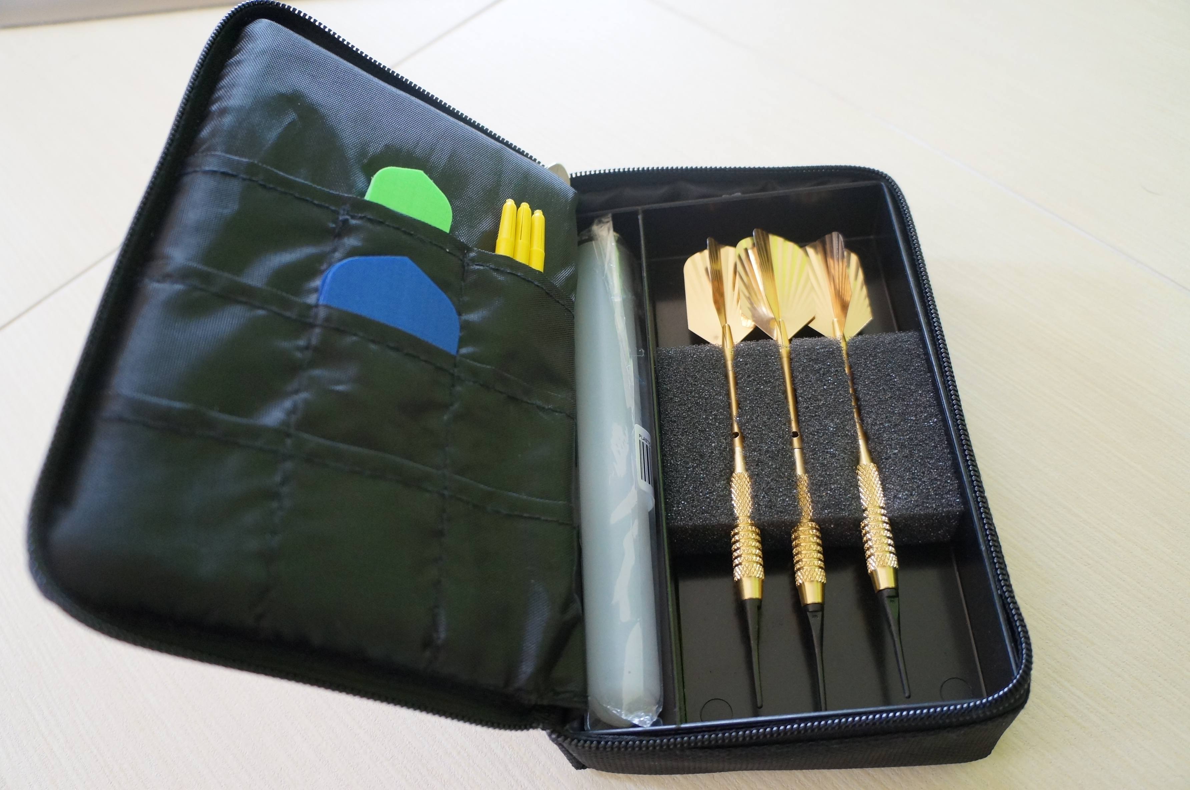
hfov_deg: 67.5
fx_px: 891
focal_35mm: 27
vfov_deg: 47.8
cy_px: 395
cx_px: 595
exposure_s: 1/60
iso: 1600
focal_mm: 18
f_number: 4
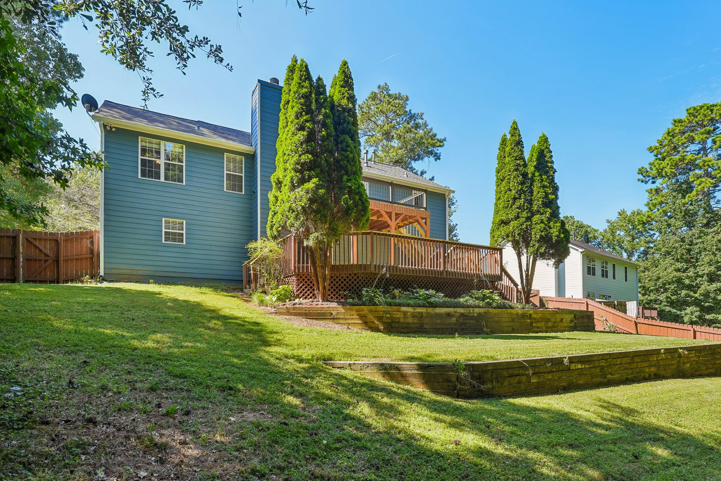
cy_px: 218
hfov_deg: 96.3
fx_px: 320
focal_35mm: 16
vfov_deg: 73.6
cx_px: 319
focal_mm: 14
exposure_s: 1/80
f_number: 8
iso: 100
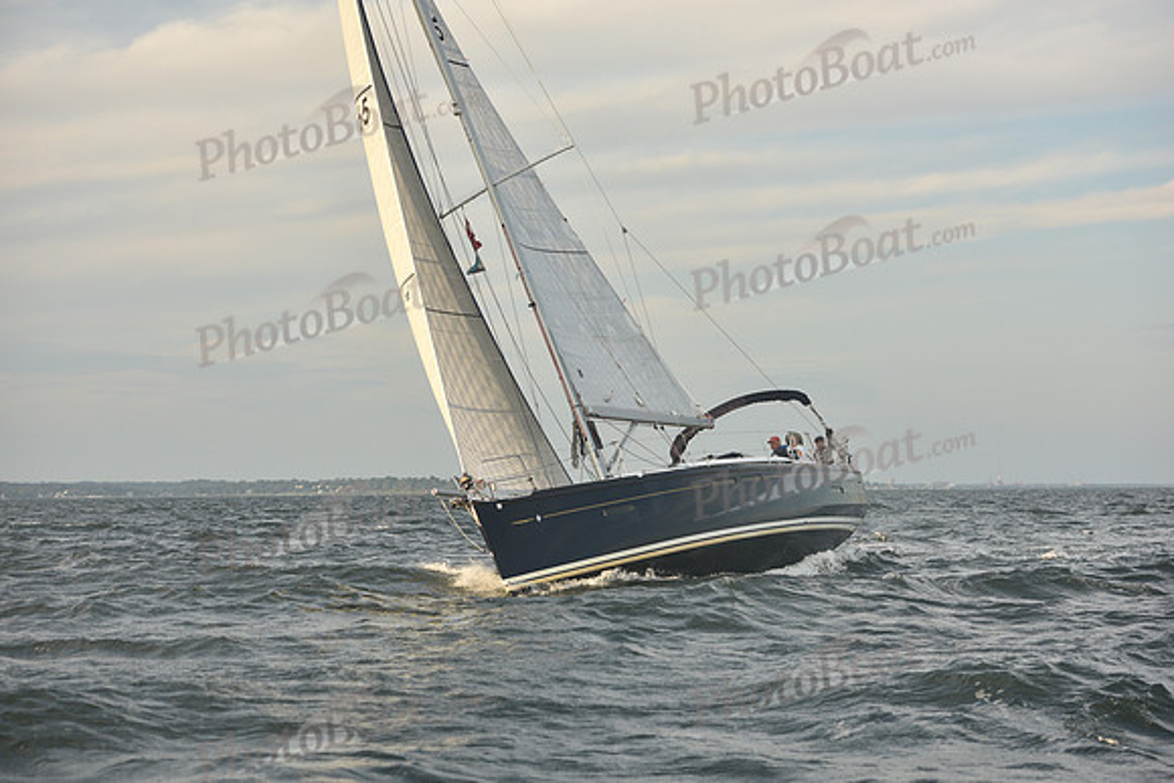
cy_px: 392
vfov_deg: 16.1
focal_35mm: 85
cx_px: 587
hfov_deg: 23.9
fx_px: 2772
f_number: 4.5
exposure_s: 1/640
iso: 250
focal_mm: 85
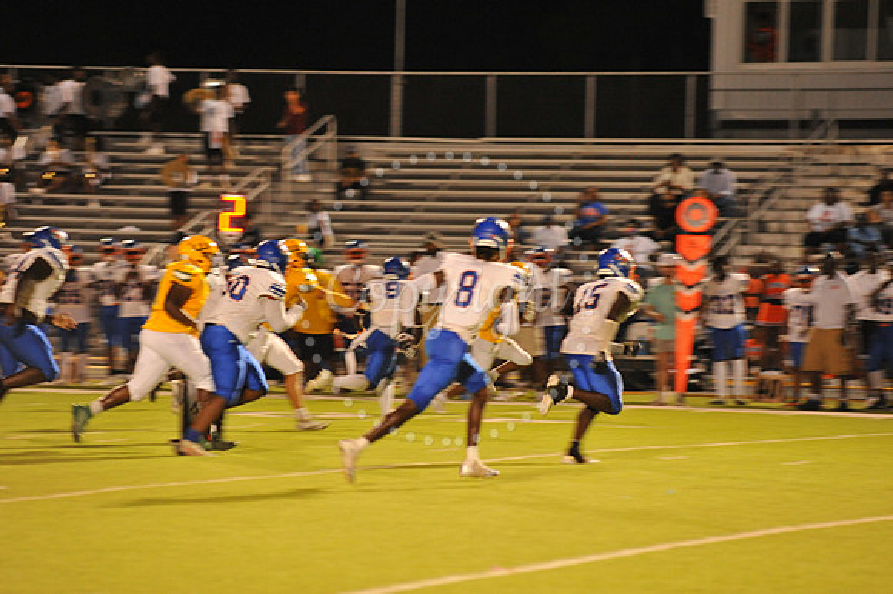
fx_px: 4958
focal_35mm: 200
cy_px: 297
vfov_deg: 6.9
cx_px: 446
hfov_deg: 10.3
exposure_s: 1/160
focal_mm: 200
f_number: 4.5
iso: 3200
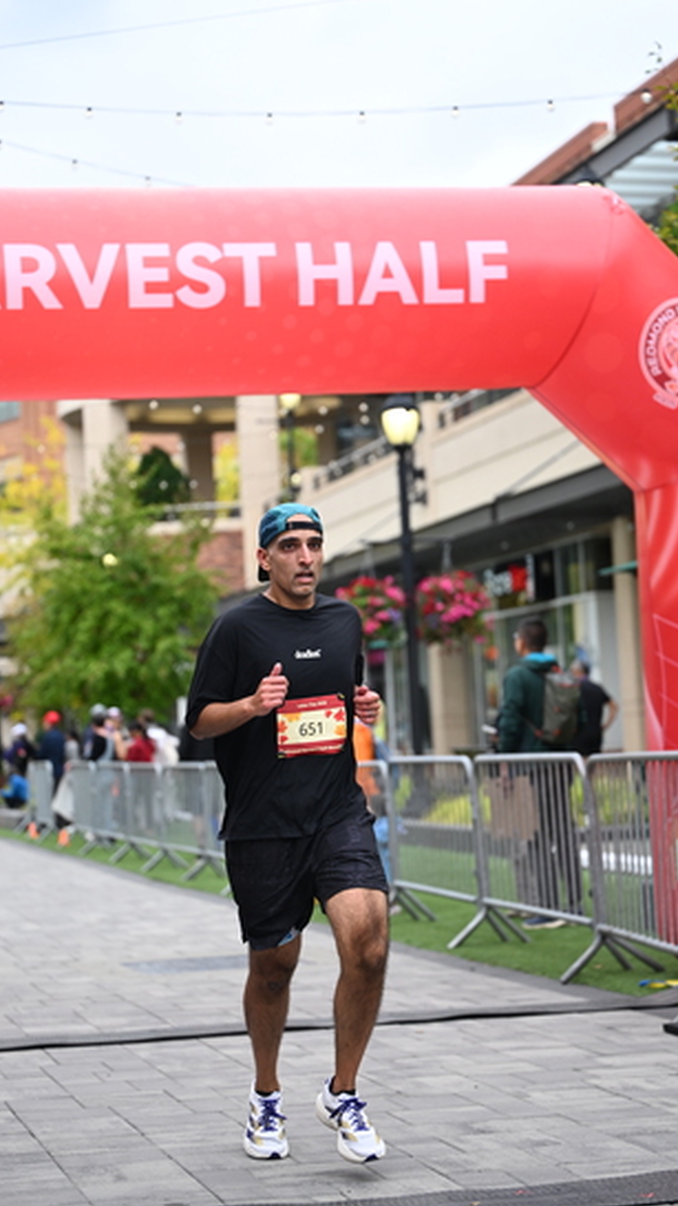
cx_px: 326
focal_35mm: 75
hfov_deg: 16.1
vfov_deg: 28.2
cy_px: 601
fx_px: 2398
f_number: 2.8
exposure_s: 1/2000
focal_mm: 71
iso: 640
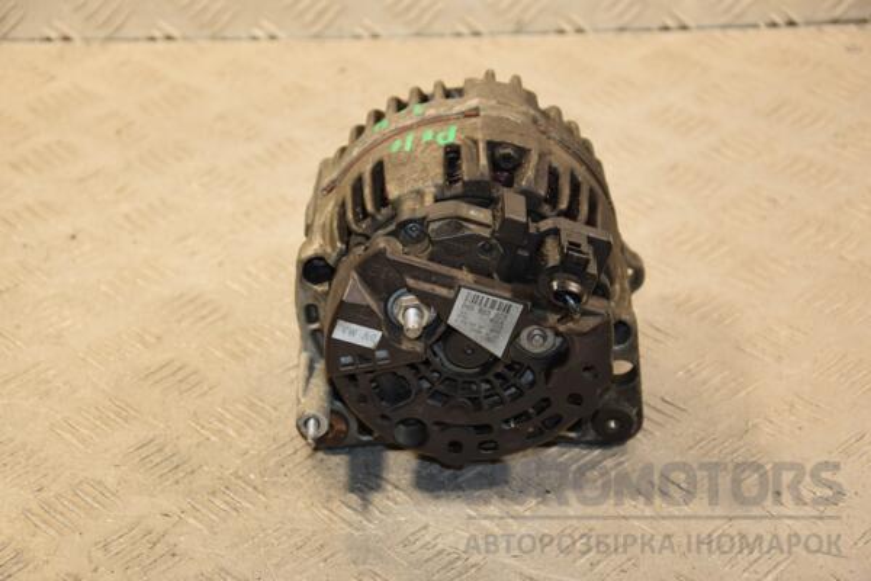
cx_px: 436
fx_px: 2250
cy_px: 290
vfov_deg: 14.7
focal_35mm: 93
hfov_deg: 21.9
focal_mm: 62
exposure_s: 1/160
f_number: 5.3
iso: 800
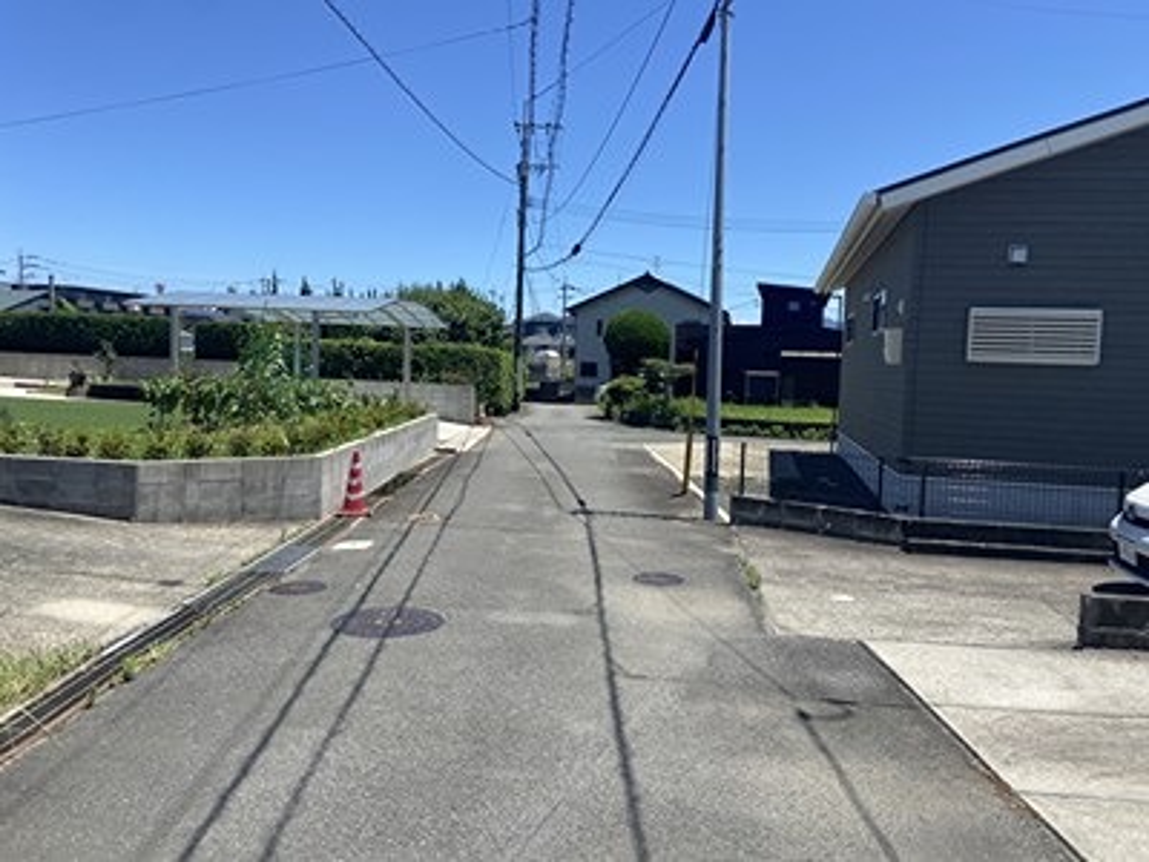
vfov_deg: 53.1
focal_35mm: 26
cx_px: 574
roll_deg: -1.2
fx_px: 863
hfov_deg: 67.3
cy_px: 431
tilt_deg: -1.6
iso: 32
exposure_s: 1/2688
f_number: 1.8
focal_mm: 4.25
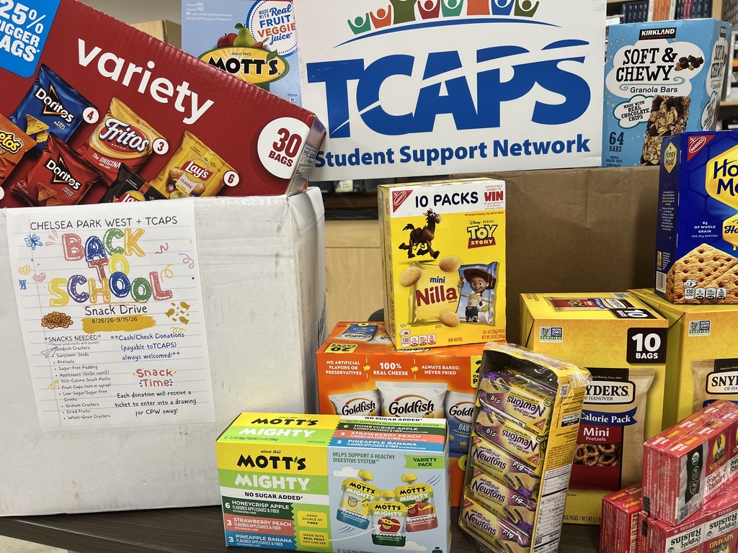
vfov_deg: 53.1
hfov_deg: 67.3
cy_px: 276
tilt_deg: -11.0
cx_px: 369
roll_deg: +3.2
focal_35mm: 26
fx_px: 554
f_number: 1.5
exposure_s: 1/120
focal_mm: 5.7
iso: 64
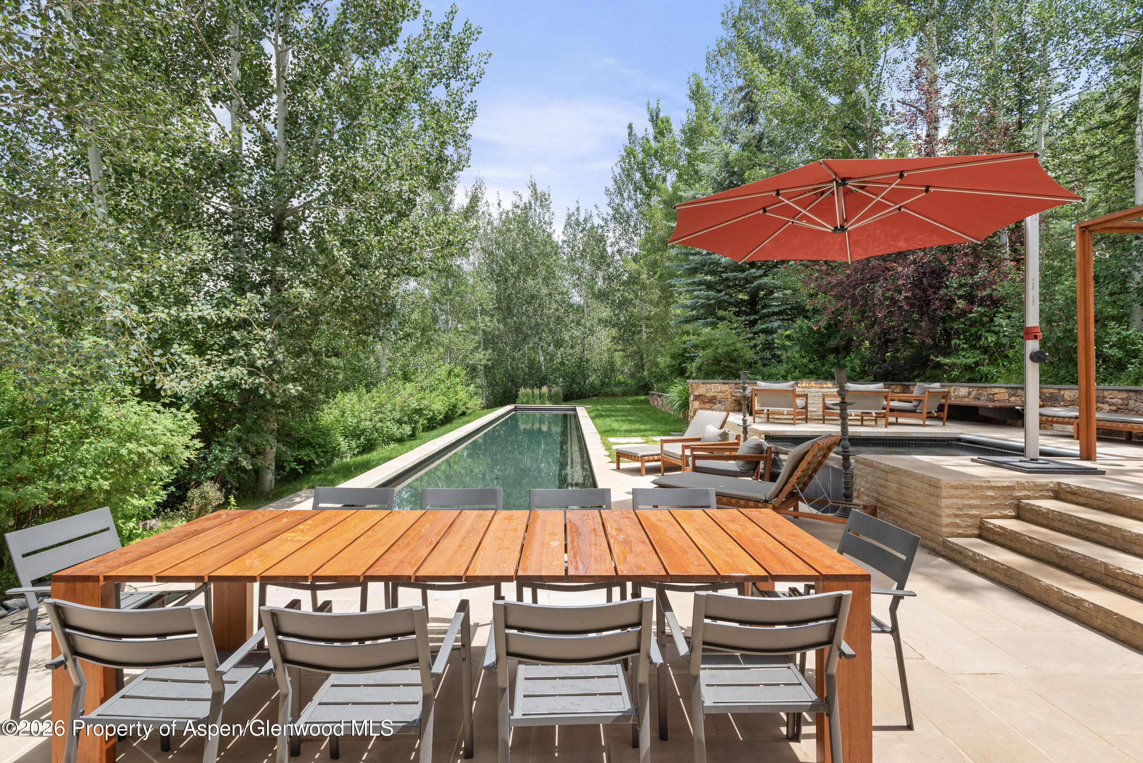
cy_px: 382
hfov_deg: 93.3
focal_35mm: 17
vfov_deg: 70.5
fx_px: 540
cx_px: 572
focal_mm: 17
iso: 100
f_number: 7.1
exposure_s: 1/160
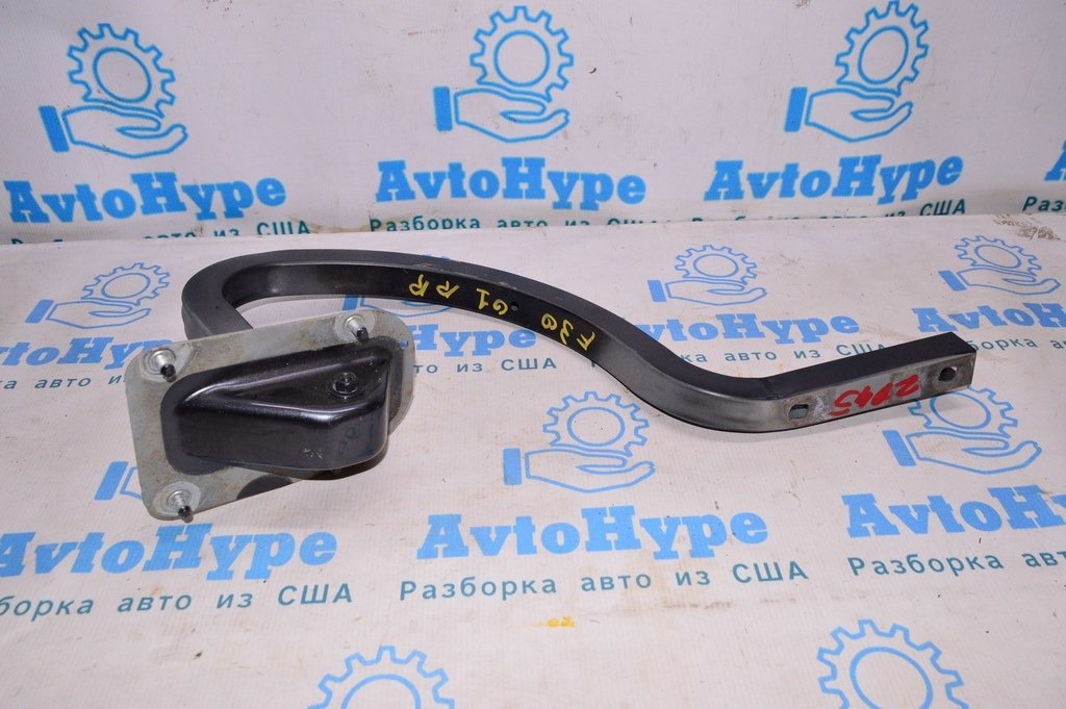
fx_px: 799
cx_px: 533
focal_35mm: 27
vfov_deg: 47.9
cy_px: 354
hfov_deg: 67.4
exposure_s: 1/200
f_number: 8
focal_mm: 18
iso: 1600
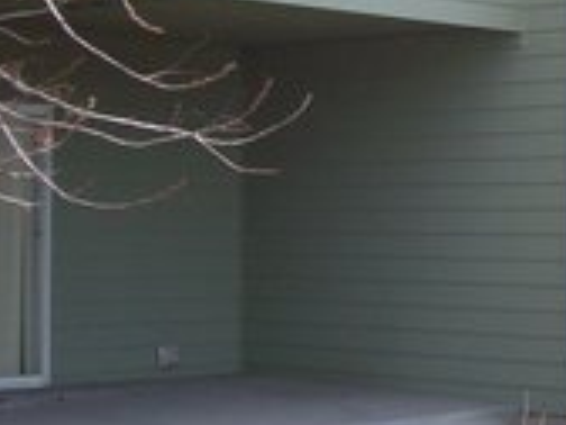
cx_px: 772
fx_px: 1799
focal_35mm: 110
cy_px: 132
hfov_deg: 16.7
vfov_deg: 13.4
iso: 80
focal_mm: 6
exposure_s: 1/553
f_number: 2.7
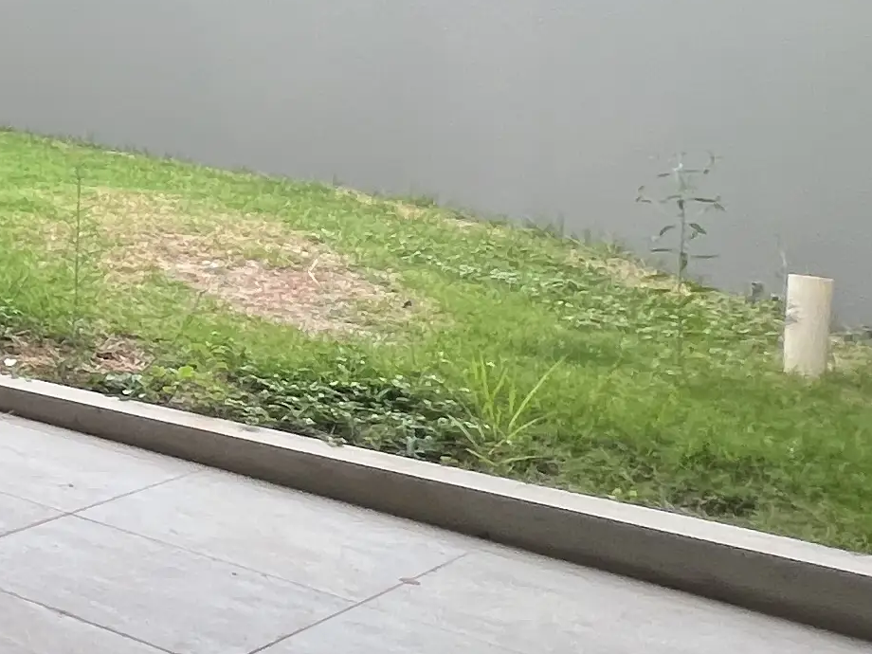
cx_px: -810
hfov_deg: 20.1
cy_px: 42
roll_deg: +0.7
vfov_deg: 24.8
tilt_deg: -0.8
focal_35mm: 57
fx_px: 1436
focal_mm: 1.57
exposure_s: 1/174
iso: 32
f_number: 1.8
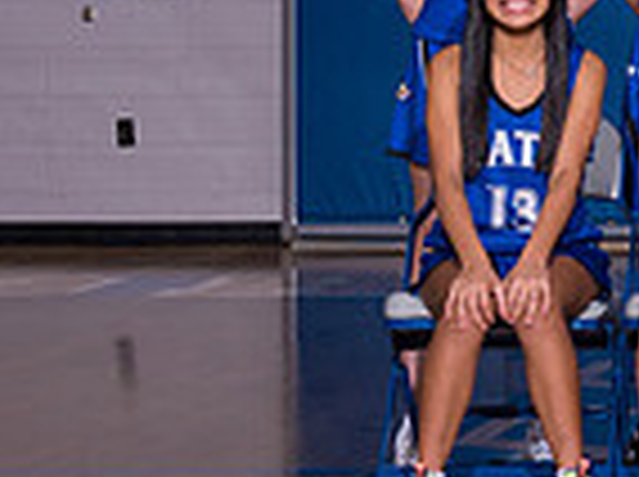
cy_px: 37
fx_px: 3870
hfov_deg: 9.0
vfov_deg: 7.0
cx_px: 1201
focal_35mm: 210
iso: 320
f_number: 7.1
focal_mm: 40
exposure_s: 1/250
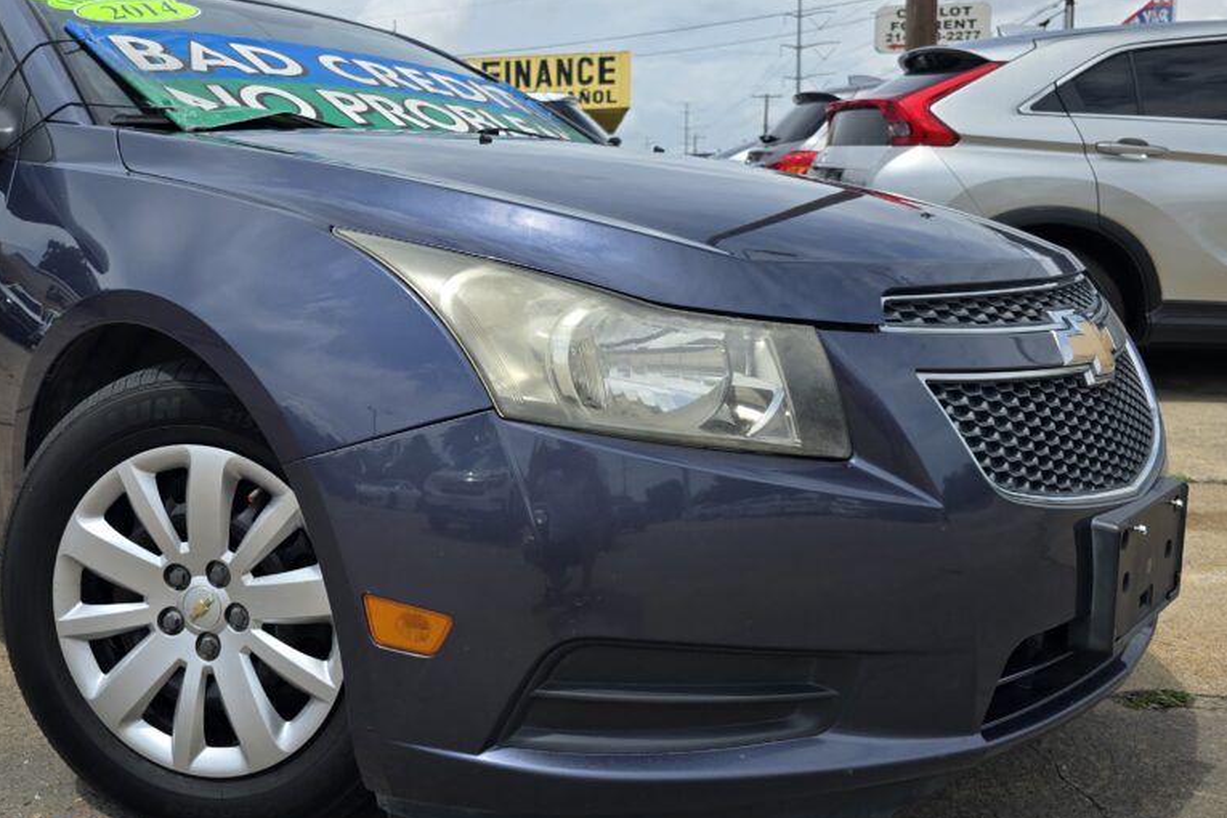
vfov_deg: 40.8
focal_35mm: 32
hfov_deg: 57.7
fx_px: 1091
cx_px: 431
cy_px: 302
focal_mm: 6.3
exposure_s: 1/1132
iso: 12
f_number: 1.7
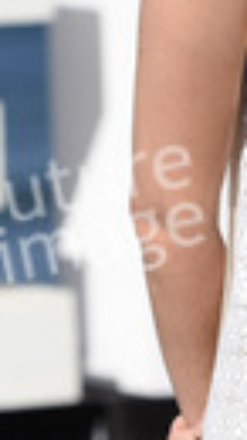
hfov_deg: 1.9
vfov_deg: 3.4
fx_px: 7345
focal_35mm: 630
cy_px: 58
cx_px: 399
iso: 200
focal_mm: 130
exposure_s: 1/4000
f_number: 4
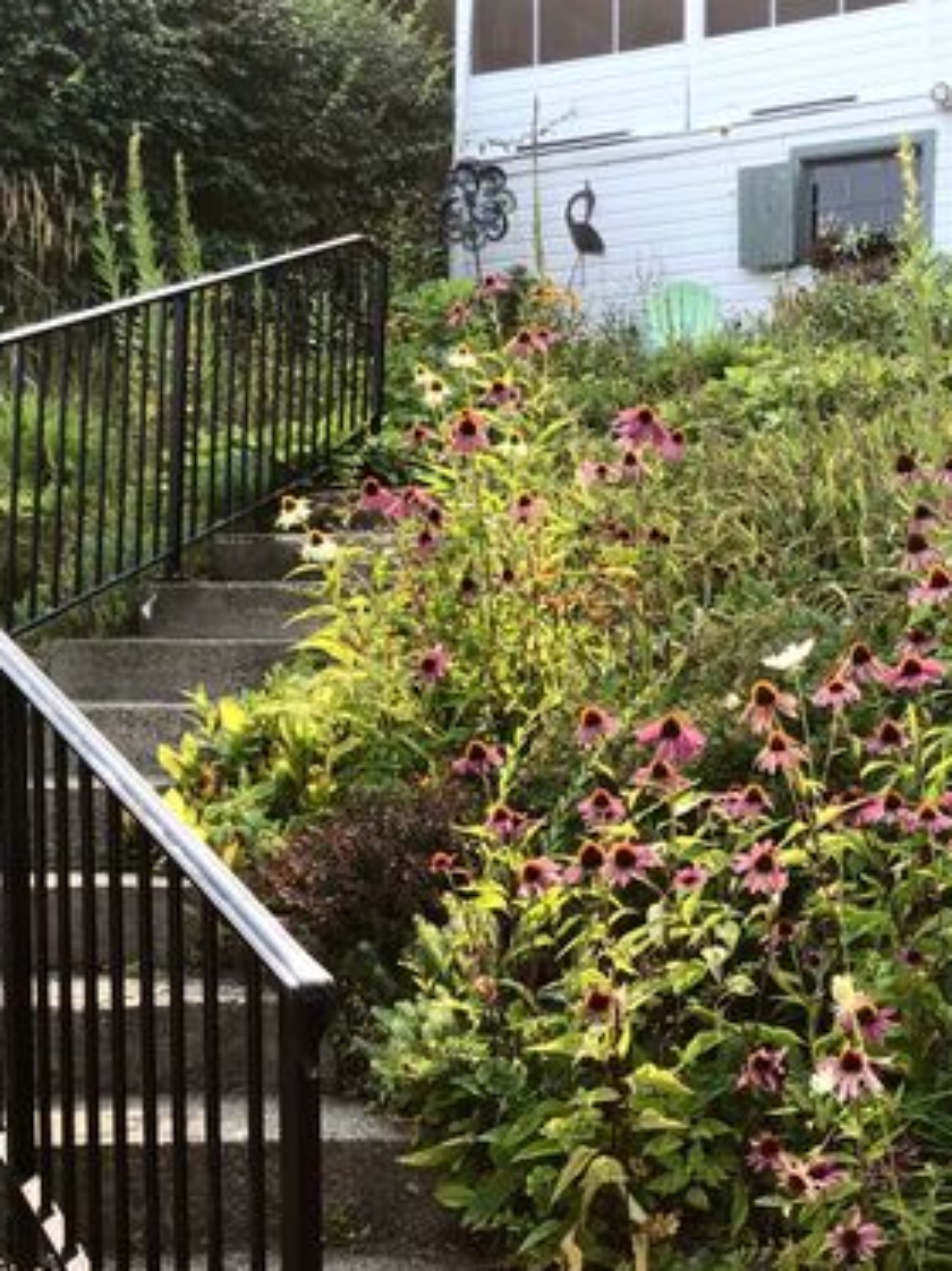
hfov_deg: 29.1
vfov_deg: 38.0
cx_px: 507
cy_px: 780
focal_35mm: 50
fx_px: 1836
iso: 20
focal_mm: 4
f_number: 1.8
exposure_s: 1/471
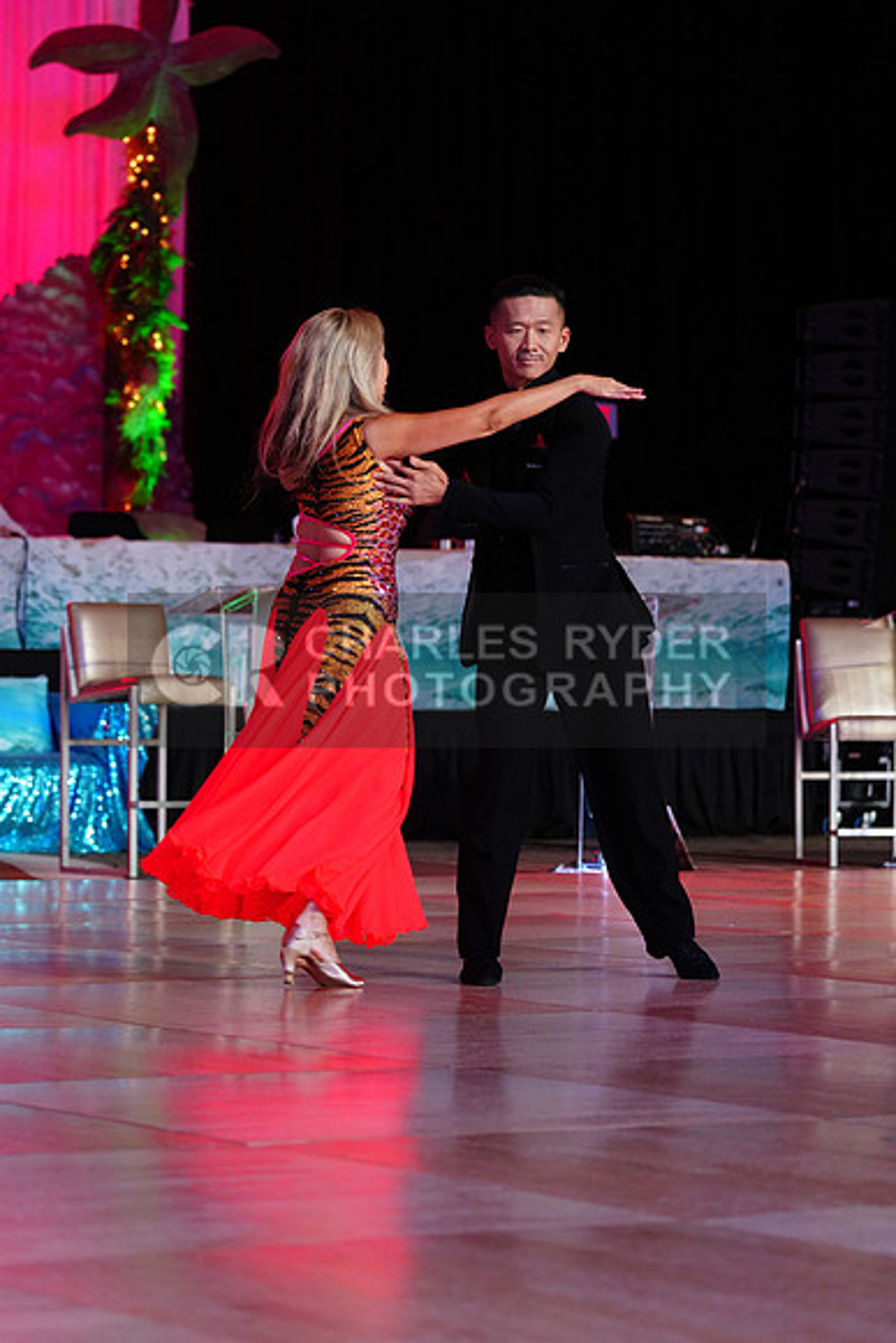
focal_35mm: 125
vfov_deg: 16.4
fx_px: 4664
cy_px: 672
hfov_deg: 11.0
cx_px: 448
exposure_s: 1/400
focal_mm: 125
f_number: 4
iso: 2500
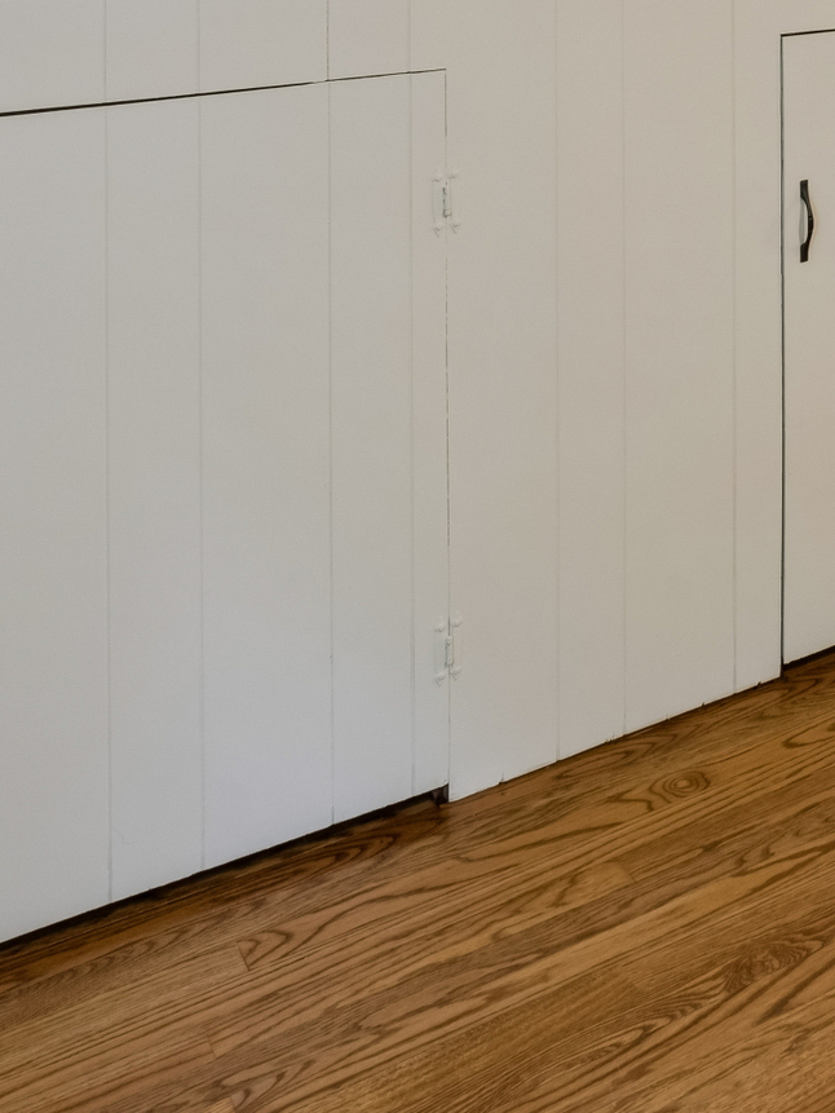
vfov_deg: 33.2
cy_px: -190
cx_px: 911
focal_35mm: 48
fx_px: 1543
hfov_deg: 27.7
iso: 400
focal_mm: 14
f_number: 13
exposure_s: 1/1.67
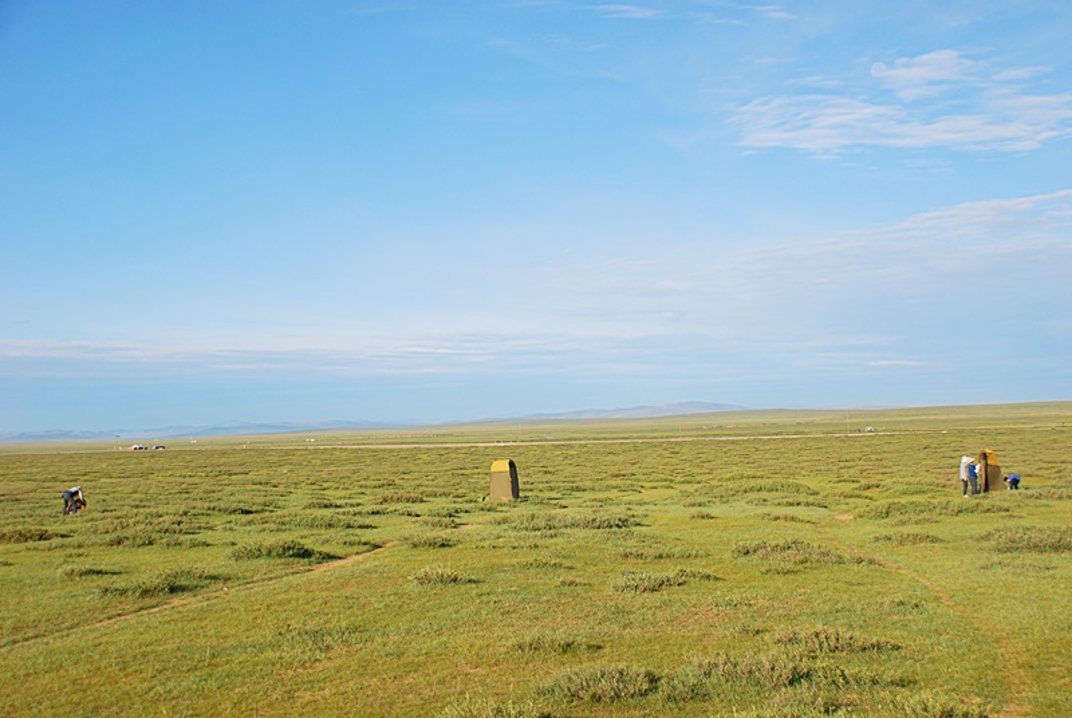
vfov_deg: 28.2
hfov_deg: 41.1
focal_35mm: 48
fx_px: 1431
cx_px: 536
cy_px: 359
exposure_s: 1/320
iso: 100
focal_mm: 32
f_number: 6.3
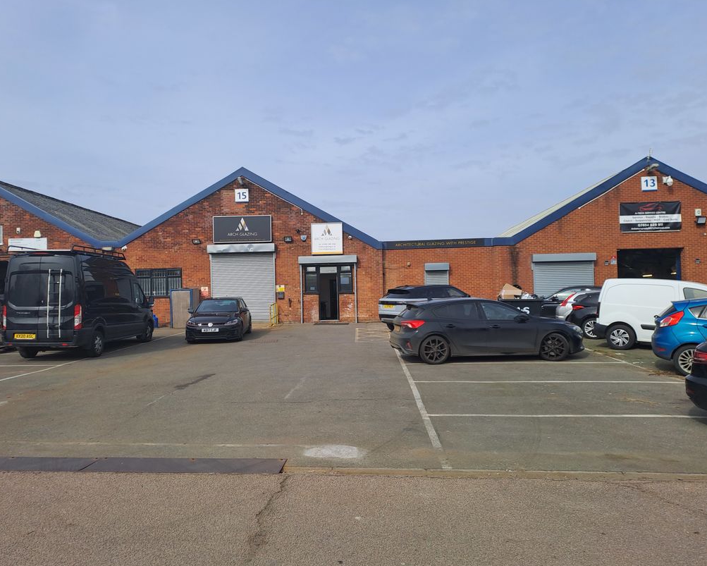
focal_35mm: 27
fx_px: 565
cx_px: 330
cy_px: 289
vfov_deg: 53.2
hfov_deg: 64.0
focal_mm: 4.65
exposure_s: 1/1364
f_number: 1.8
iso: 32
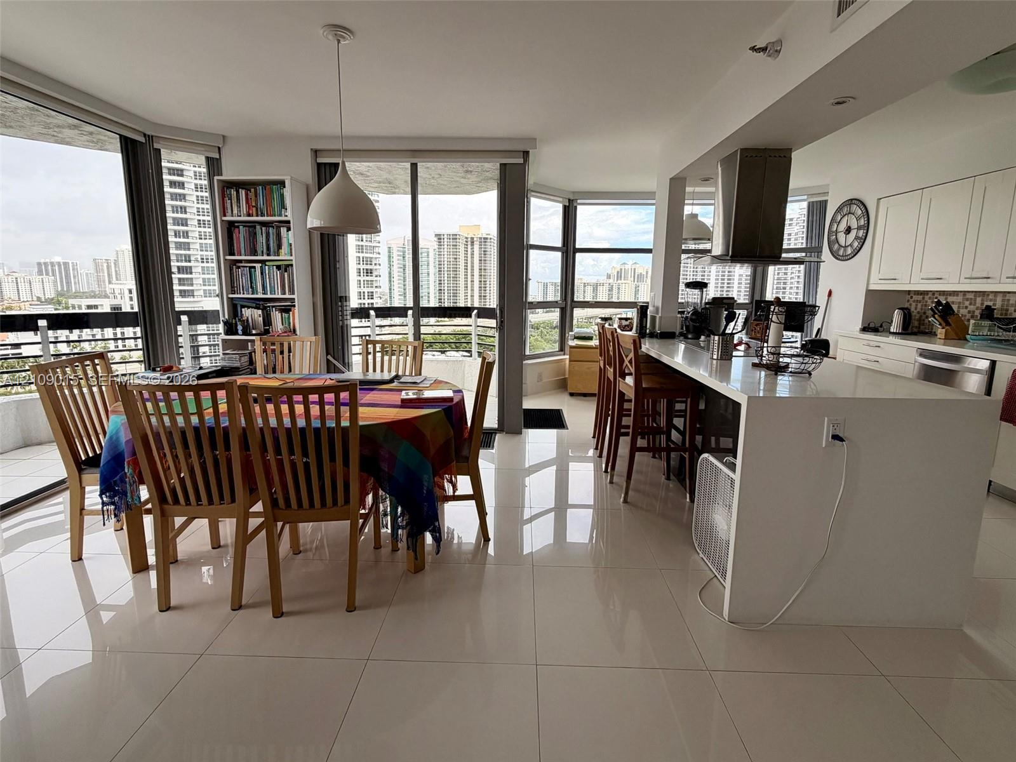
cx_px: 508
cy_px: 381
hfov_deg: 102.1
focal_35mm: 14
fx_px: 411
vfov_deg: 85.7
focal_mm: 2.22
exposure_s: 1/187
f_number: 2.2
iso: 50
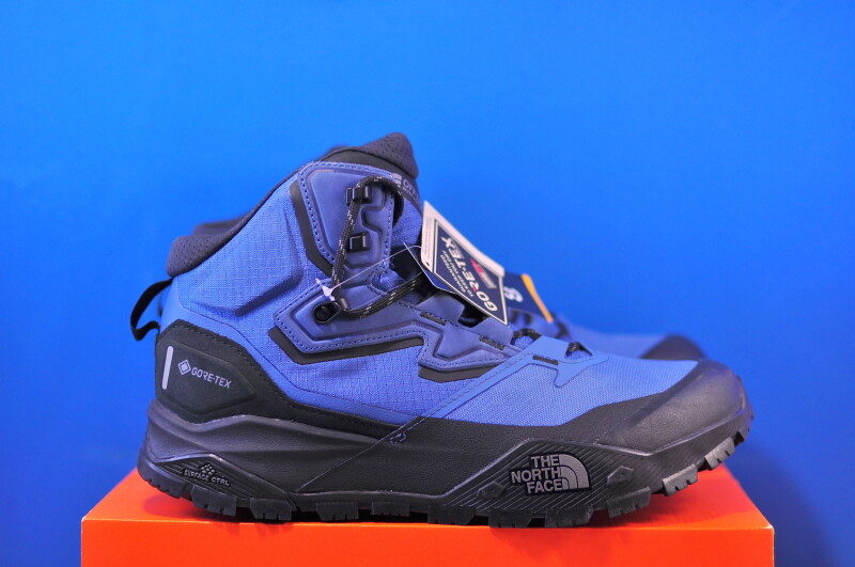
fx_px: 1779
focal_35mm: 75
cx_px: 428
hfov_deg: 27.0
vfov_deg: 18.1
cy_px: 284
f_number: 2
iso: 250
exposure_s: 1/320
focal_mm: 50
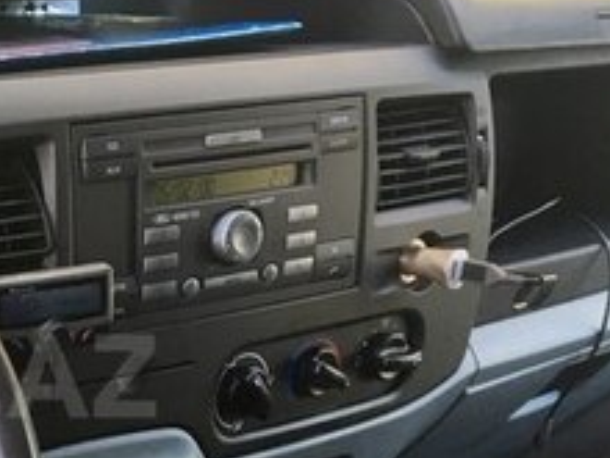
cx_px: -128
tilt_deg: -31.3
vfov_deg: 16.8
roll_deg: -10.4
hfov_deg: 20.9
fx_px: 1533
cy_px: 376
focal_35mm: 87
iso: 25
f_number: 2.2
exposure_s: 1/33
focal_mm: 4.15
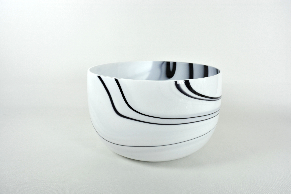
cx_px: 146
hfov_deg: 57.2
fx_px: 267
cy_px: 97
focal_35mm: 33
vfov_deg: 40.0
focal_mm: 22
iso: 400
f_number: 8
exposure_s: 1/15
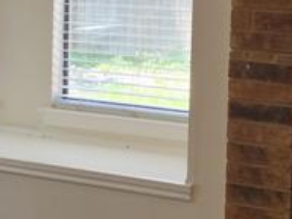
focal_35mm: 149
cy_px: 36
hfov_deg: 13.0
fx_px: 1257
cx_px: -36
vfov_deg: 9.9
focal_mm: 5.9
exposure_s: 1/60
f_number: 2
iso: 50
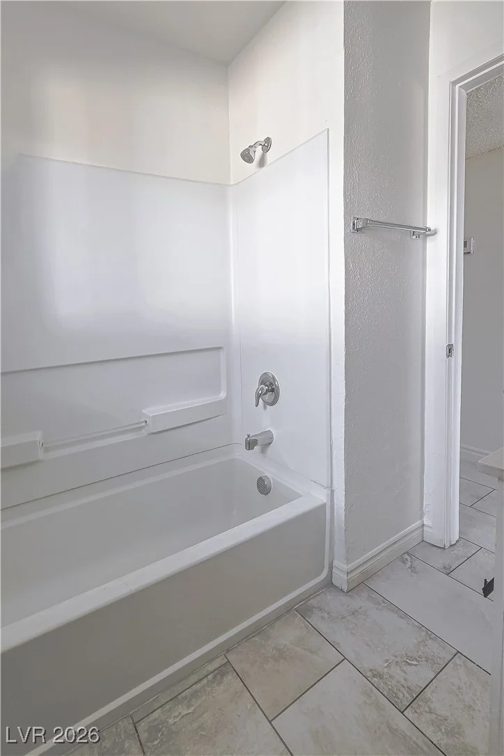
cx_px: 252
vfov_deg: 90.0
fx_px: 378
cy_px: 378
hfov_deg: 67.4
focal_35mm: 18
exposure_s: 1/160
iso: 640
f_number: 4
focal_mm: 12
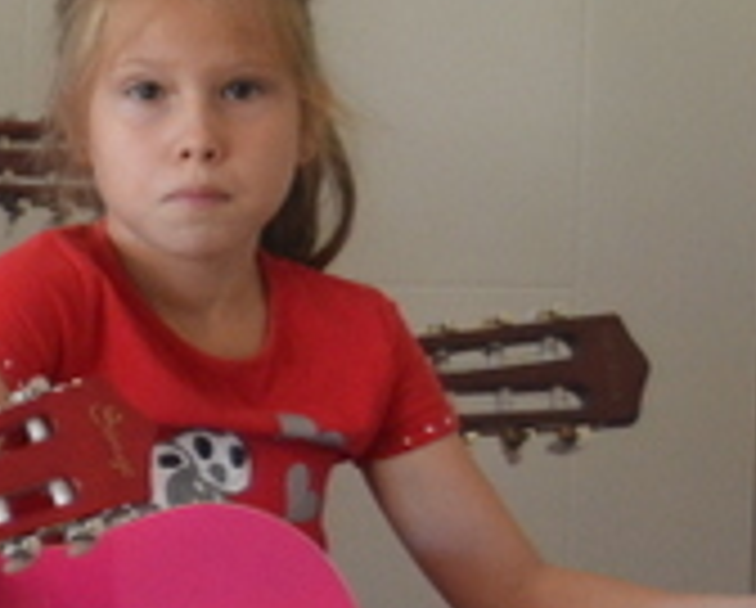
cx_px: -1350
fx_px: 5379
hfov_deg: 7.3
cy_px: 11
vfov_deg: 6.4
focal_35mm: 240
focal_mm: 28
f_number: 4
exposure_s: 1/60
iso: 900
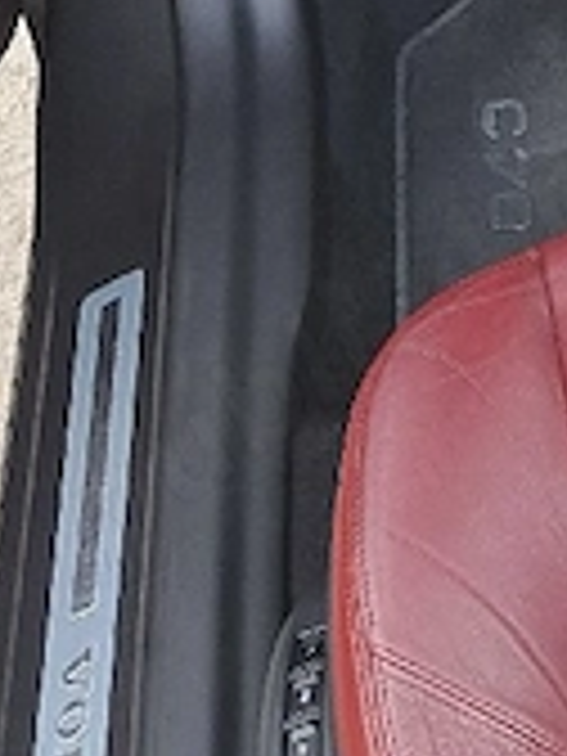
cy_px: -261
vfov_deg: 16.2
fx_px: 2490
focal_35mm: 114
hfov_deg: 11.3
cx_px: 1242
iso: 50
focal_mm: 5.23
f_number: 1.8
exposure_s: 1/100
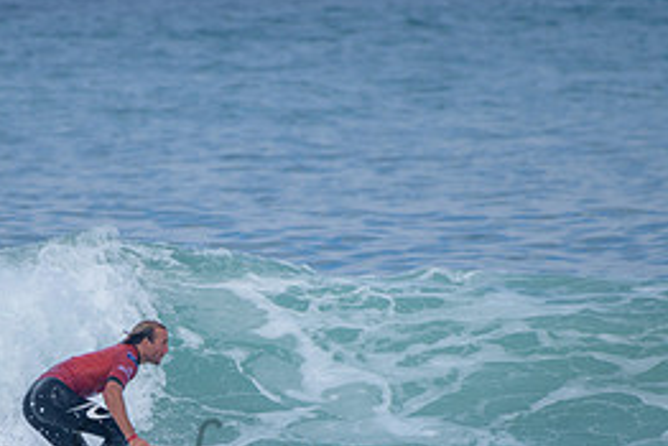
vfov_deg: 1.2
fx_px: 20514
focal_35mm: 1105
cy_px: 437
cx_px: 184
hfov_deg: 1.9
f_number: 5.6
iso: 320
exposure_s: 1/2000
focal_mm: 500
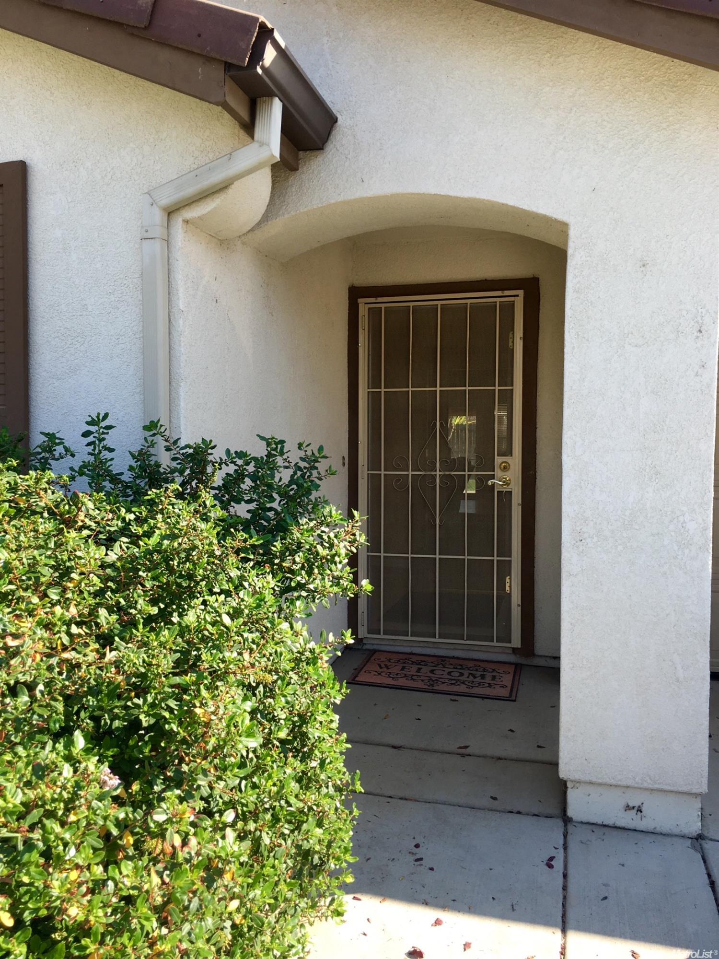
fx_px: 803
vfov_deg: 61.7
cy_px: 480
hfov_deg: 48.2
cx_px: 360
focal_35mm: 29
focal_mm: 4.15
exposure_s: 1/413
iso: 25
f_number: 2.2
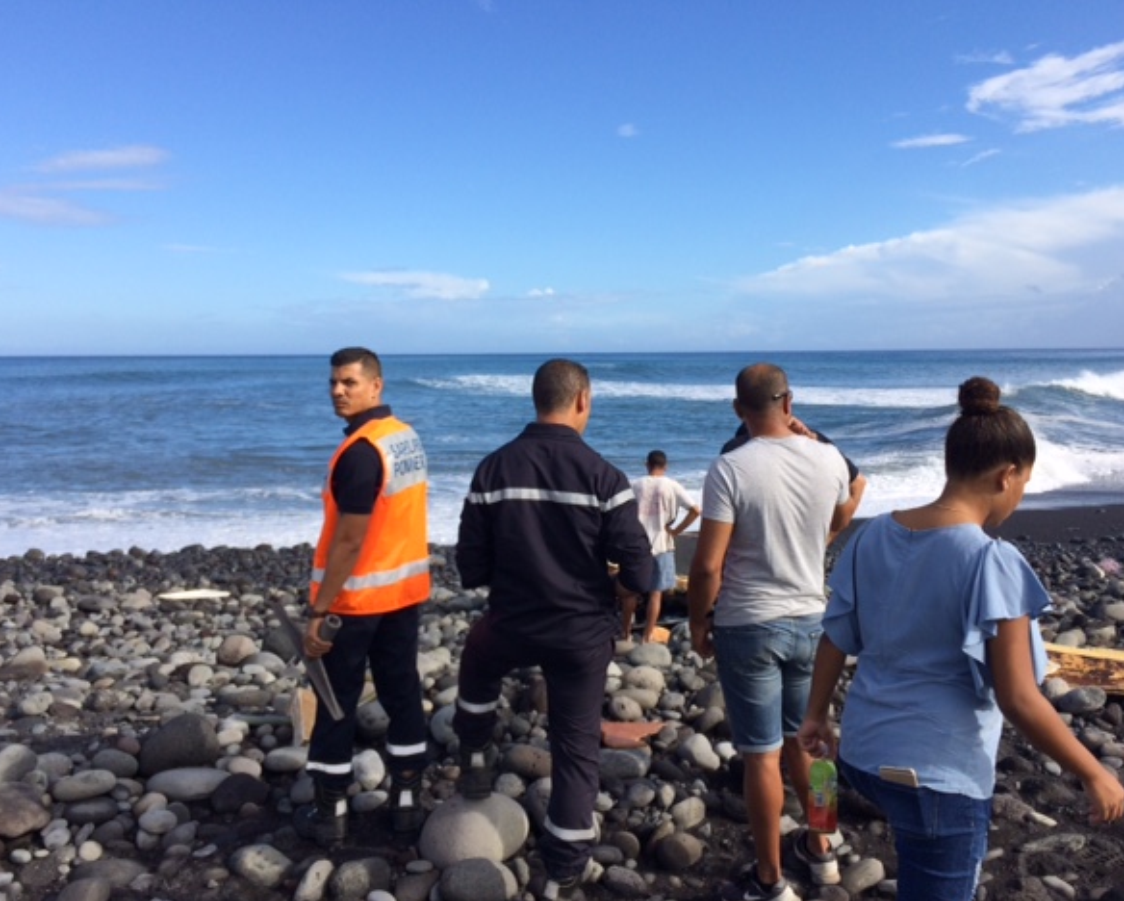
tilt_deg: -5.1
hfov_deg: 57.1
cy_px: 458
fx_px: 1032
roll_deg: +0.5
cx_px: 572
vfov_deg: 47.2
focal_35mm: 31
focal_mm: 4.15
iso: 32
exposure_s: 1/1709
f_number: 2.2
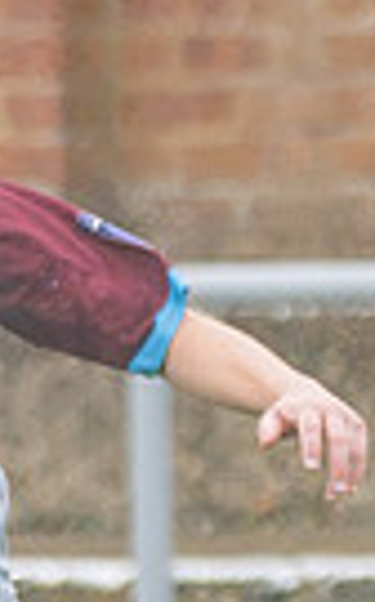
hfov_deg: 0.4
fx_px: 55381
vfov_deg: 0.6
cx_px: -140
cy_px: 297
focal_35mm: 3376
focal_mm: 195
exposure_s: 1/1600
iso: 400
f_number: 2.8
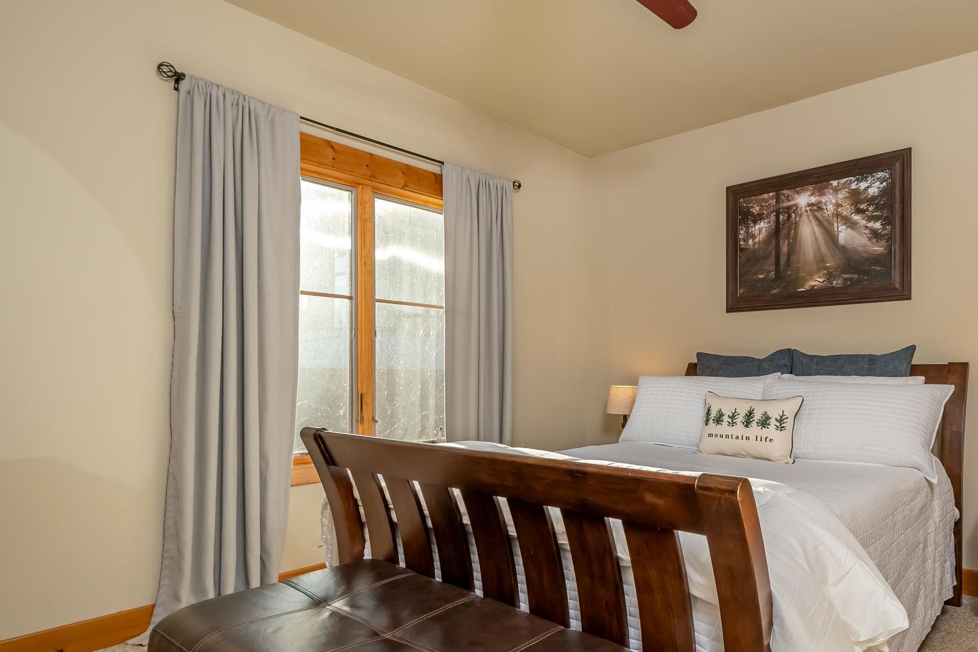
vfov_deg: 59.2
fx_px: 570
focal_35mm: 21
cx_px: 662
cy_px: 377
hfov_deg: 78.2
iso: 400
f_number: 7.1
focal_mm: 10
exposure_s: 1/200
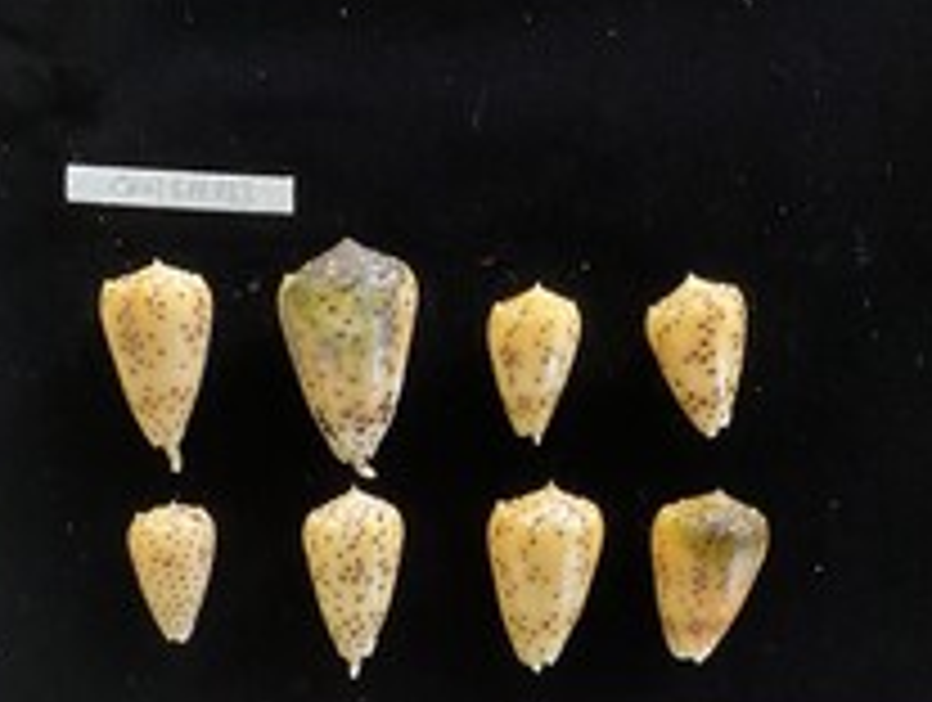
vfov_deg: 29.2
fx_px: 1322
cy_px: 538
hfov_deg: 38.7
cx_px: 369
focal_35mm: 49
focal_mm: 3
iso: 250
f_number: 1.8
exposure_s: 1/60
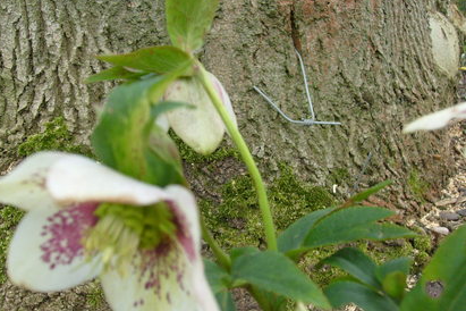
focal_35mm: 39
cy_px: 153
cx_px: 218
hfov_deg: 49.5
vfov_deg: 34.2
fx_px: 505
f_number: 2.8
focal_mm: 5.8
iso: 80
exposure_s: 1/250
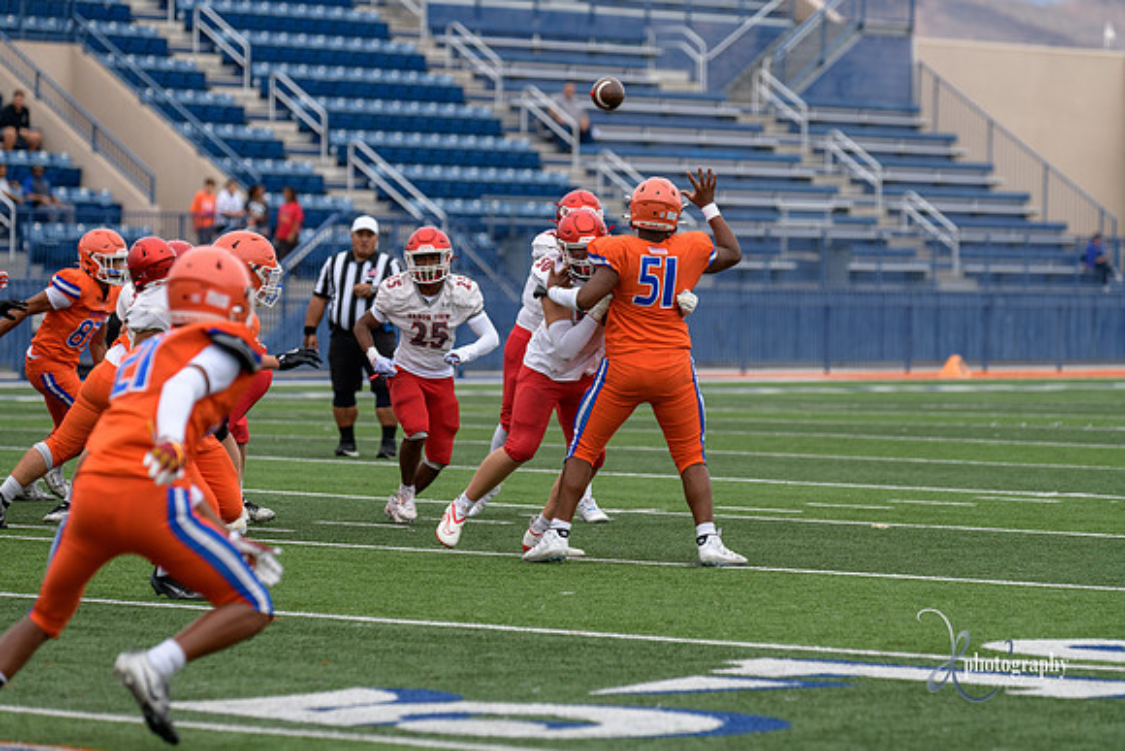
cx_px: 562
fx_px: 6095
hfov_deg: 10.5
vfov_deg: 7.0
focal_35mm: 195
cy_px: 376
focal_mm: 195
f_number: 3.5
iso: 400
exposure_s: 1/1000
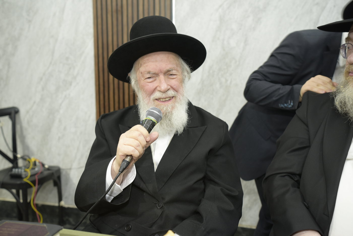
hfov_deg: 54.4
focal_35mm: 35
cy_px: 118
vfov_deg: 37.9
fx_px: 343
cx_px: 176
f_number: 4
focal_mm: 35
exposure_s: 1/100
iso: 800
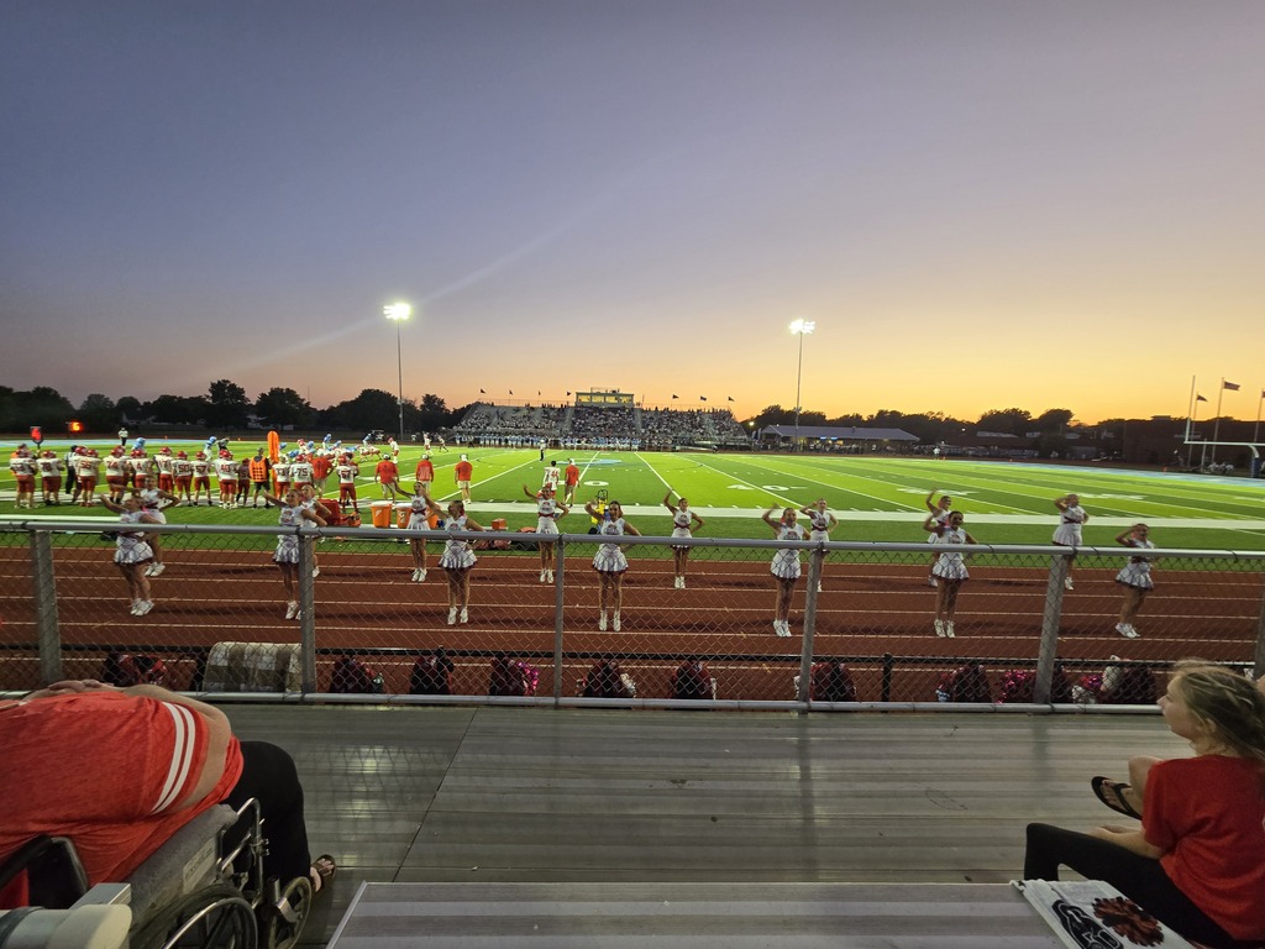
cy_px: 474
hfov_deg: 106.2
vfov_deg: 89.9
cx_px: 632
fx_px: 475
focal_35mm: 13
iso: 160
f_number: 2.2
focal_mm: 2.2
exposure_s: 1/60
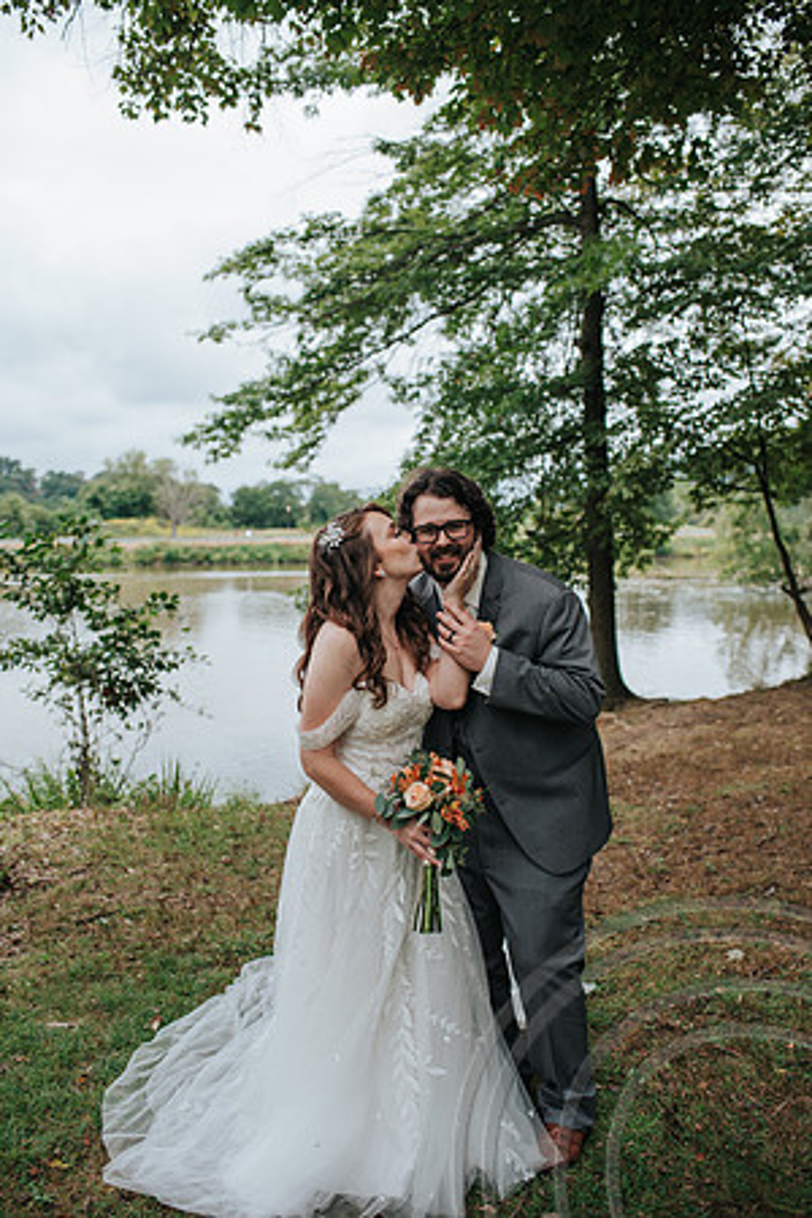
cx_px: 406
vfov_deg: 54.4
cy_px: 609
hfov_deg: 37.9
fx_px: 1184
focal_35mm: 35
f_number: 3.2
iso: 160
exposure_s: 1/800
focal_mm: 35
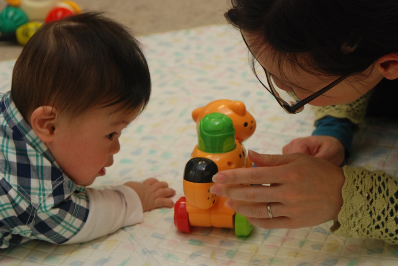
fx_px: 1029
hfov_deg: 21.9
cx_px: 199
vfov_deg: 14.7
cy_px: 133
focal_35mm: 93
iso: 400
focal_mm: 62
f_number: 5.6
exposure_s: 1/60
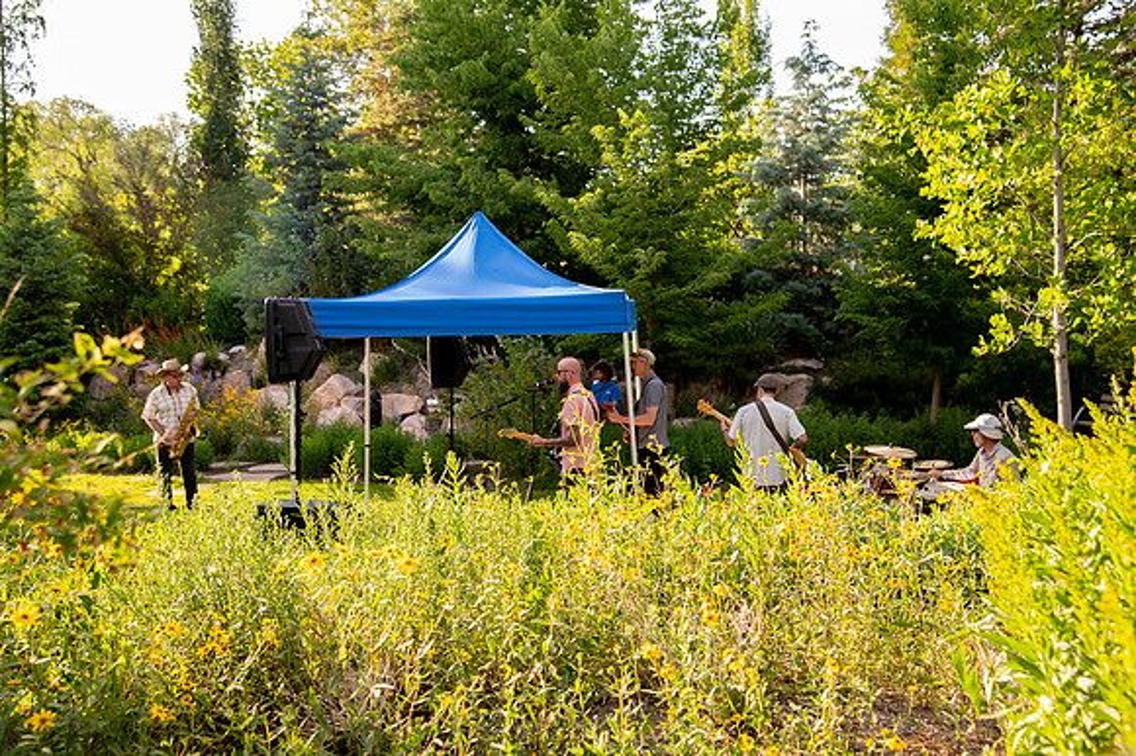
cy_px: 378
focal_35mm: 44
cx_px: 568
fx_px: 1388
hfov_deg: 44.5
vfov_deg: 30.5
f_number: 5
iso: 500
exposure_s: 1/320
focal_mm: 44
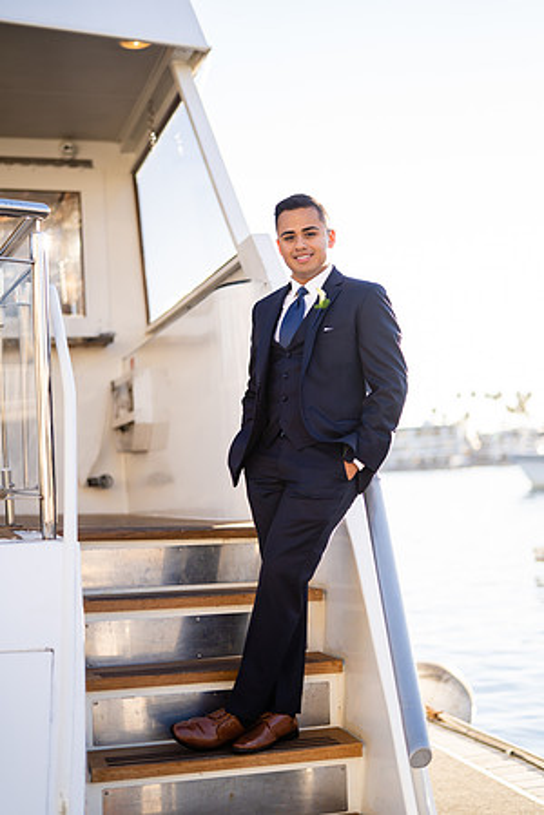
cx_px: 272
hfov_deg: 27.0
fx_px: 1133
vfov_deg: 39.6
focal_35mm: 50
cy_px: 408
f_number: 1.4
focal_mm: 50
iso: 160
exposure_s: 1/2000
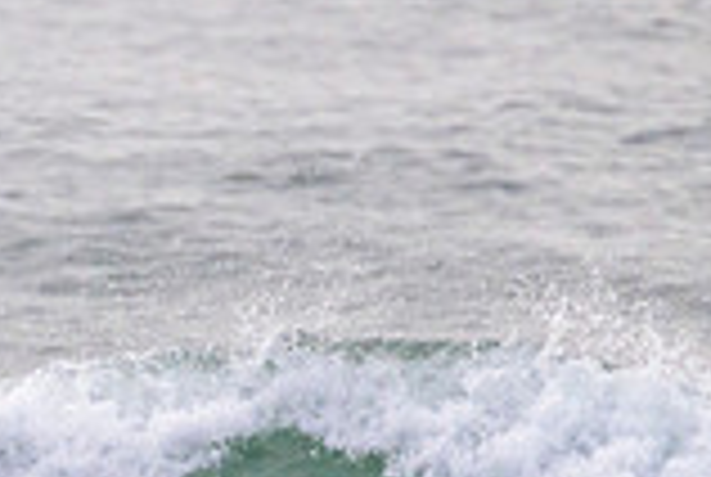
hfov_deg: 0.7
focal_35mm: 2930
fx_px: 57976
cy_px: 592
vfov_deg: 0.5
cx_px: -63
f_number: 11
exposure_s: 1/2000
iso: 2000
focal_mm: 800
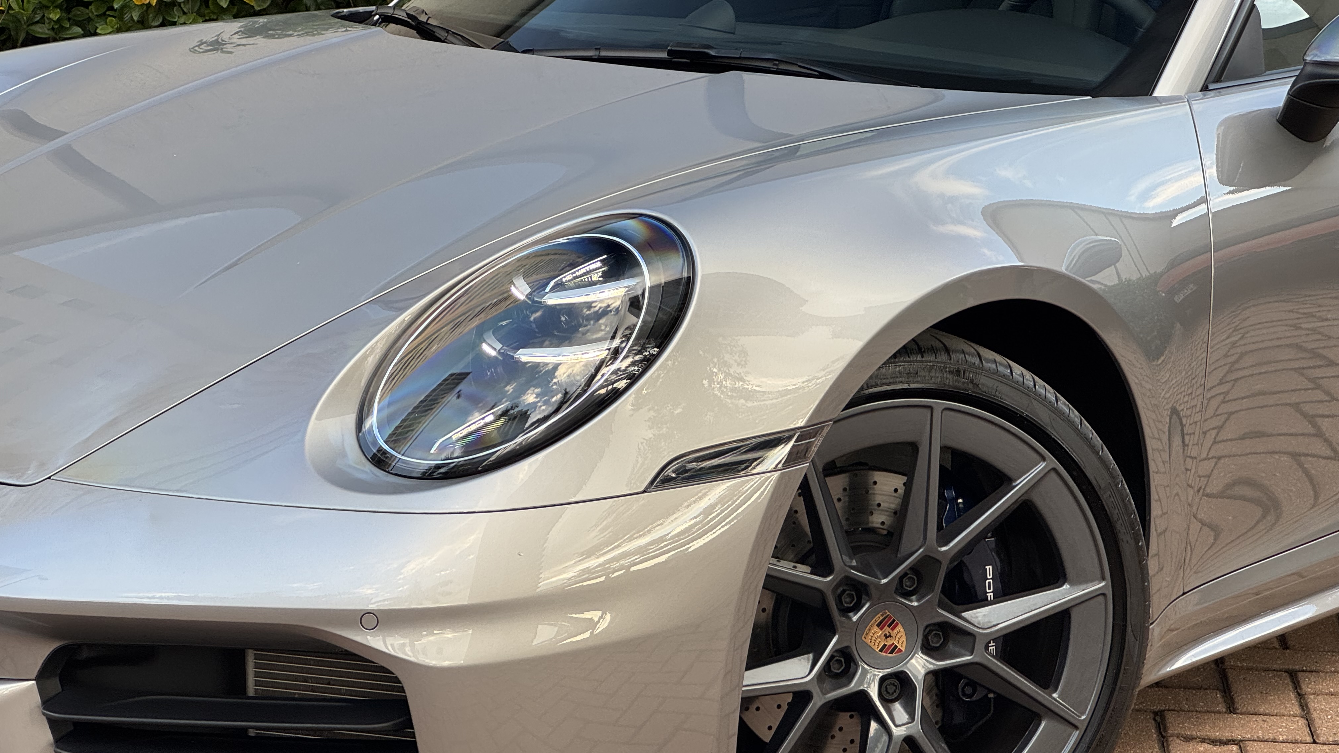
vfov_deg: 14.4
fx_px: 2982
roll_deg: +0.5
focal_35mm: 84
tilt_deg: -15.0
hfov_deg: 25.3
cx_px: 669
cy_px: 498
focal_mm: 9
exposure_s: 1/108
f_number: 2.8
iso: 80
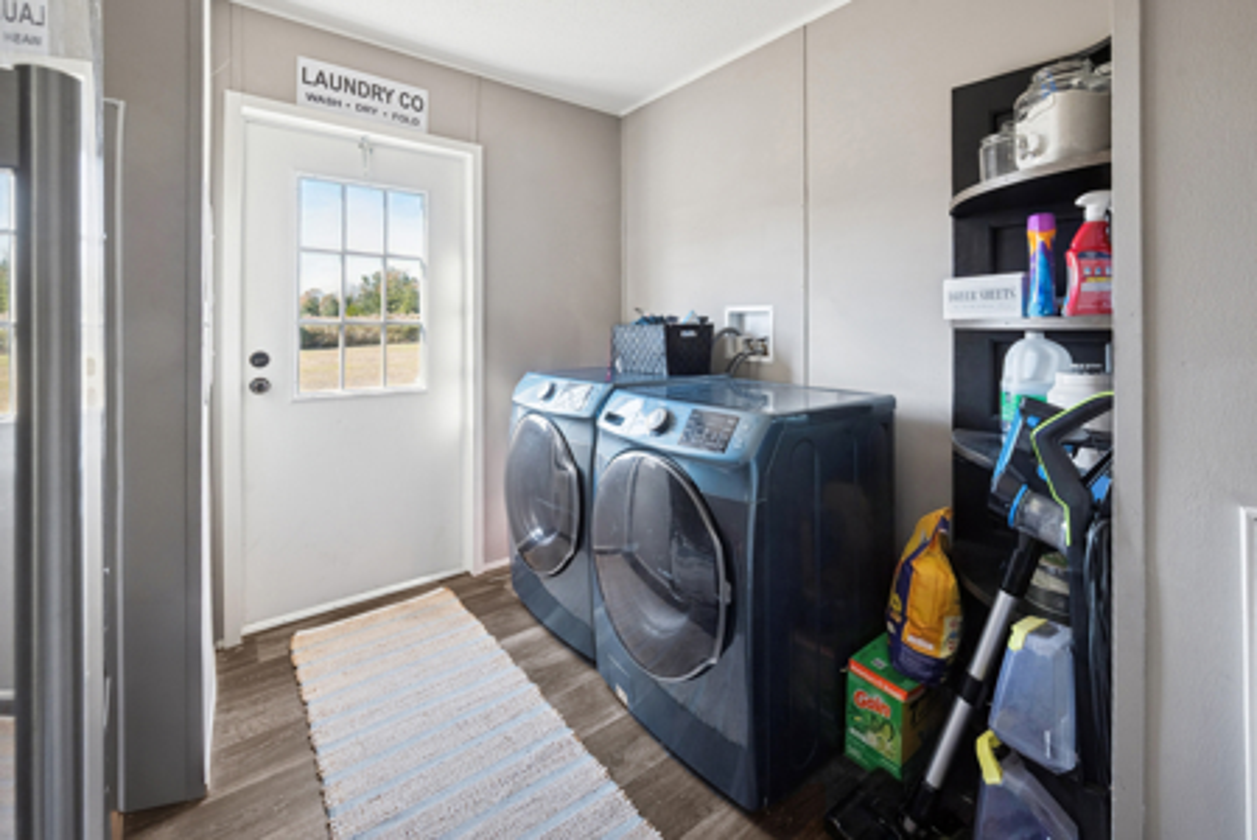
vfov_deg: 81.3
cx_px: 628
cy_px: 420
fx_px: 489
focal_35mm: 14
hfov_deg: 104.2
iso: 400
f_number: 9
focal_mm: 14
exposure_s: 1/30
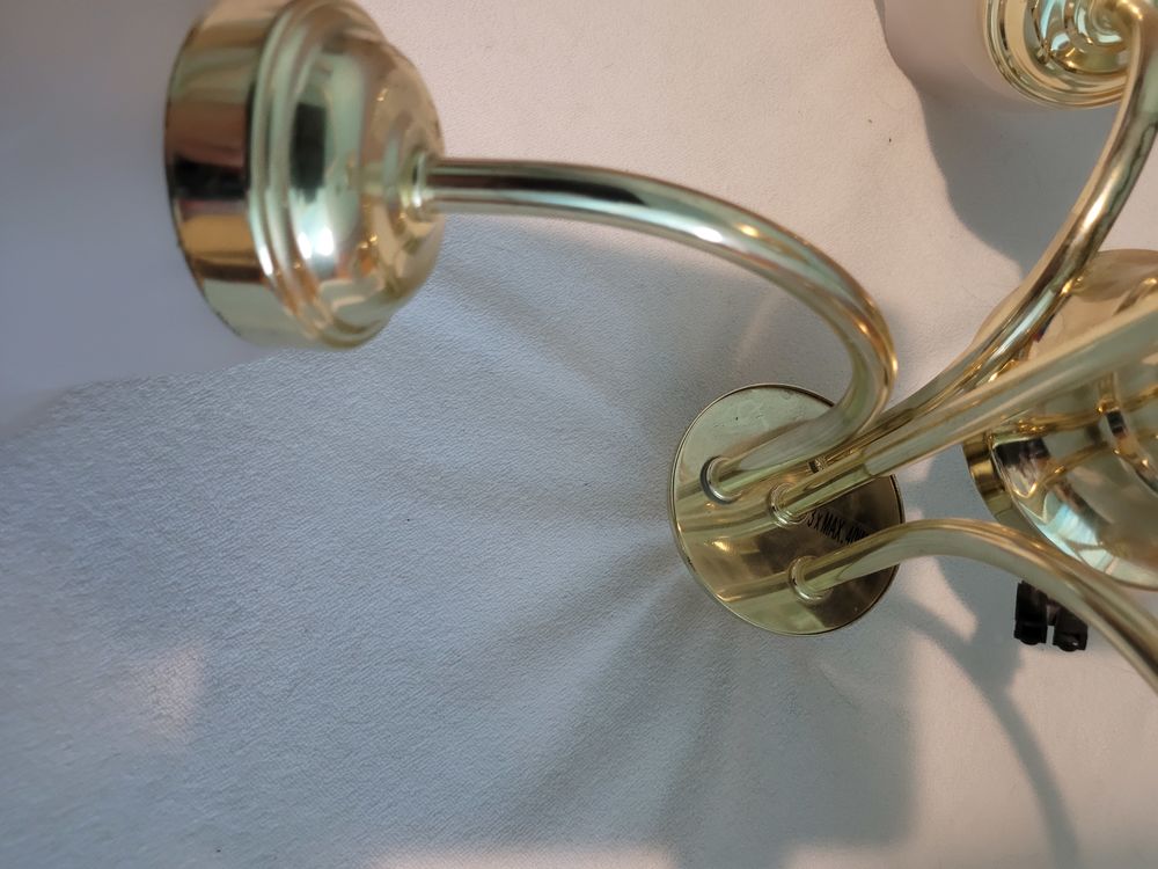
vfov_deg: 53.1
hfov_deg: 67.3
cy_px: 434
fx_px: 870
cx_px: 579
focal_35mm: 26
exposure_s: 1/33
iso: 640
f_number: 1.8
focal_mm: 5.4
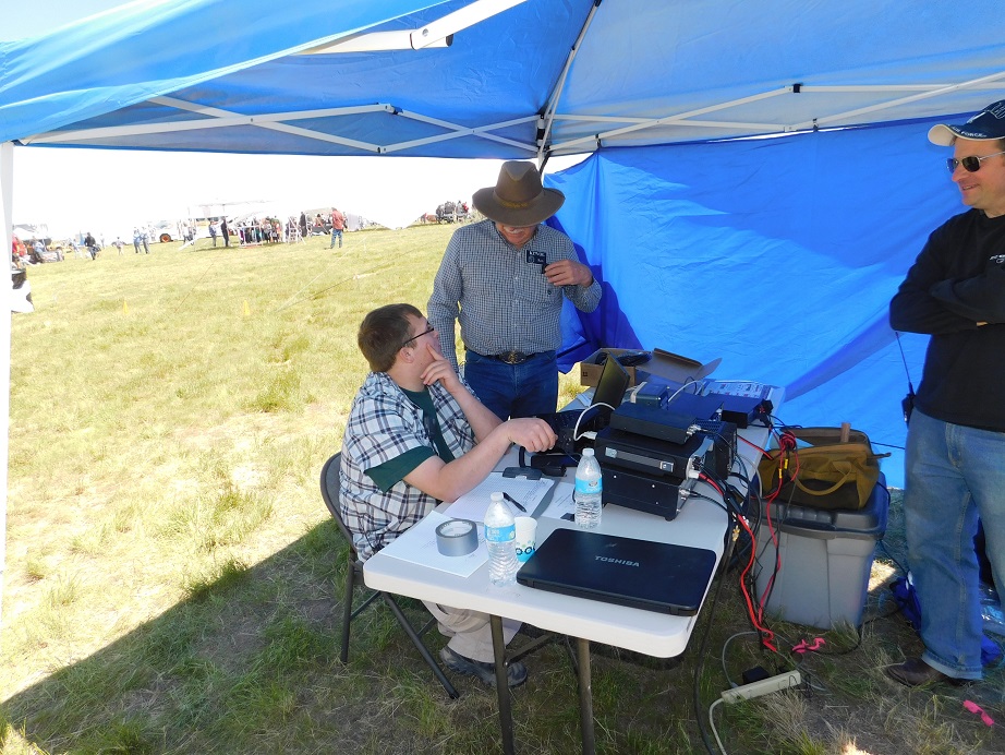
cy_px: 378
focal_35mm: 23
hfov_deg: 73.9
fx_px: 668
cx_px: 502
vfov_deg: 58.9
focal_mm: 4
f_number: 3
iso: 125
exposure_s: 1/500
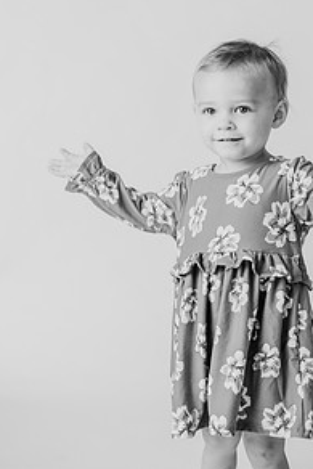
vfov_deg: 26.1
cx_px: 238
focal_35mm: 77
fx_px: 1003
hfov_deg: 17.6
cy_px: 132
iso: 100
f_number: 2.8
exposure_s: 1/160
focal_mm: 50
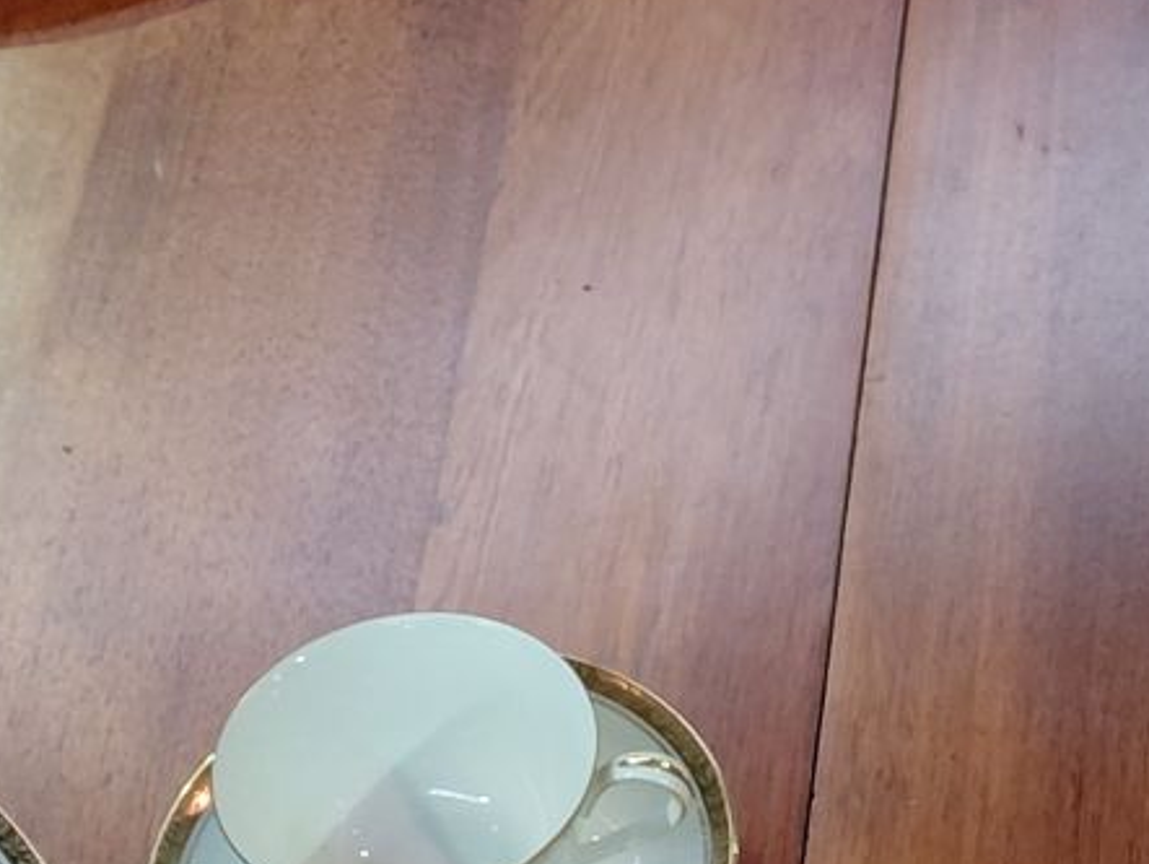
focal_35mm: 115
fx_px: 3820
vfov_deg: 12.7
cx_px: 1338
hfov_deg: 16.5
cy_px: 869
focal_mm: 4.69
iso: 200
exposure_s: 1/100
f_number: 1.8
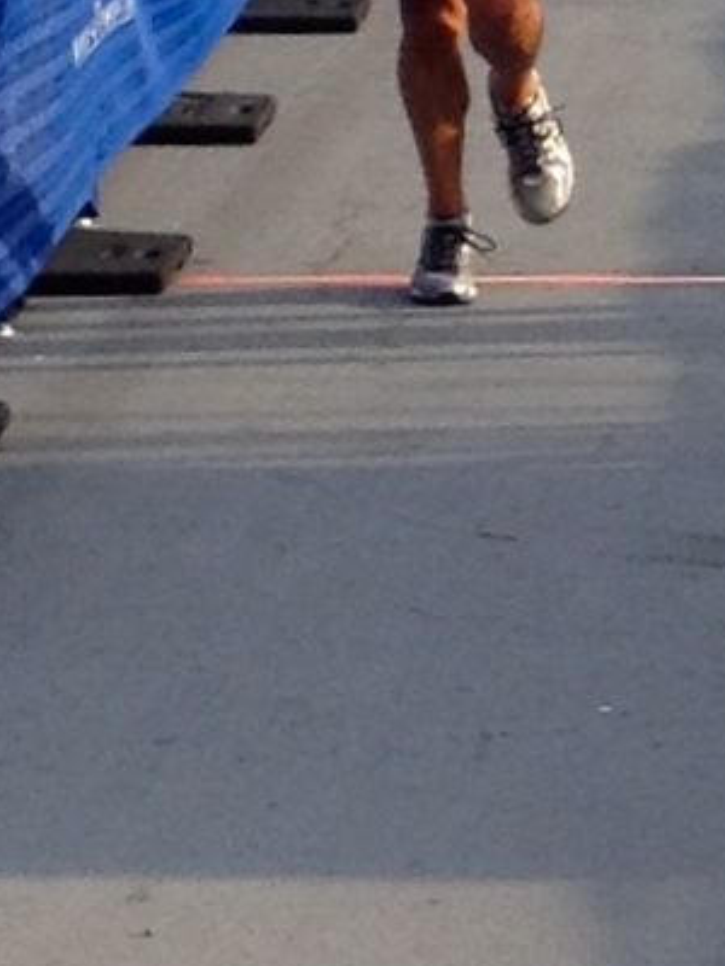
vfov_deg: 7.2
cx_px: 1234
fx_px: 7735
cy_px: 537
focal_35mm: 277
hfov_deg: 5.3
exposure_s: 1/836
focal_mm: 4.28
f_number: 2.4
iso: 50
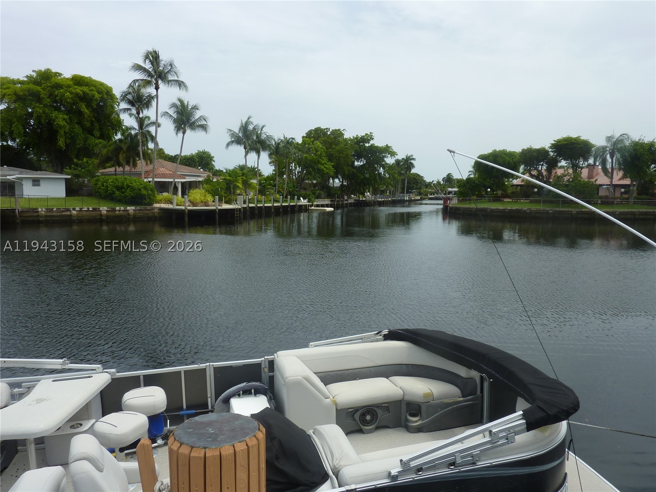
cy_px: 246
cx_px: 328
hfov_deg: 69.4
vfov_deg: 54.9
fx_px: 474
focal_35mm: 25
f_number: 5
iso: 80
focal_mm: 4.1
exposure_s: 1/500
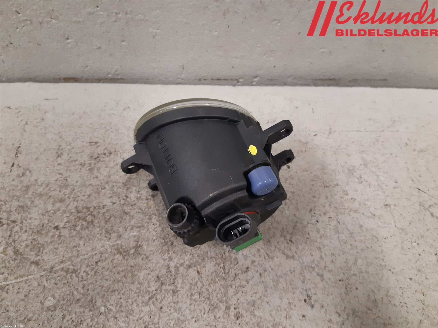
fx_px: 329
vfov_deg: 53.1
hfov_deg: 67.3
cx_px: 219
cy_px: 164
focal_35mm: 26
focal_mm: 3.93
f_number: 1.7
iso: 200
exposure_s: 1/50
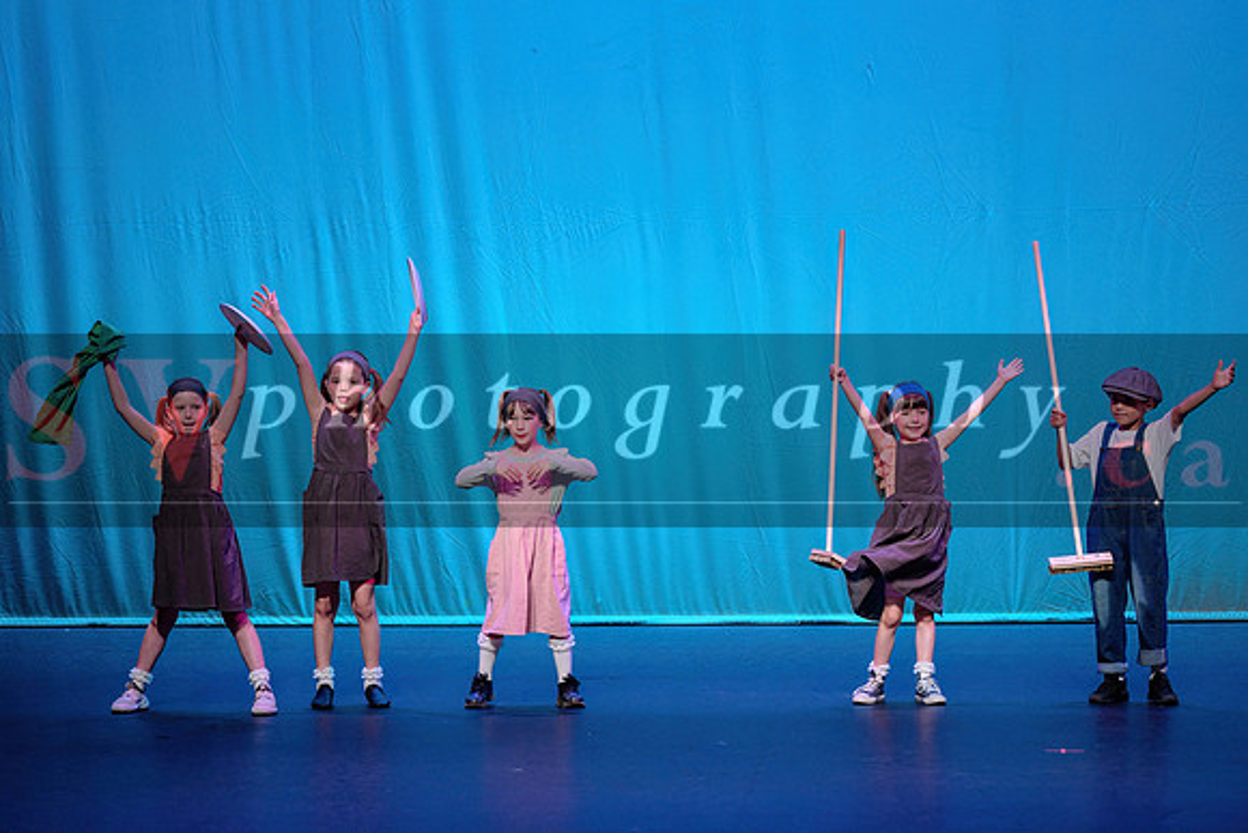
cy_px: 404
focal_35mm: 153
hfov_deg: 13.4
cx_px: 597
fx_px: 5296
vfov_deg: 9.0
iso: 1250
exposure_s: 1/400
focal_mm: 145
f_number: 2.8
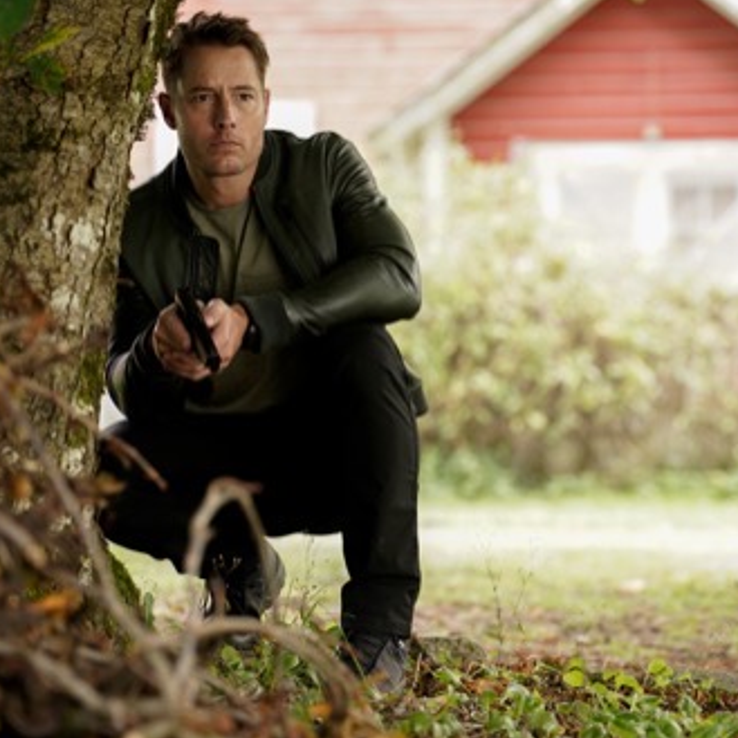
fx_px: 3304
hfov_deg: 12.7
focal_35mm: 137
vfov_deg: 12.7
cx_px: 426
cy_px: 369
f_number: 2.8
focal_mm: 106
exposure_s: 1/160
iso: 400
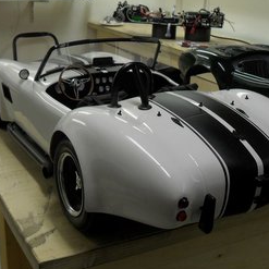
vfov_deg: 34.0
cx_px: 114
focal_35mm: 50
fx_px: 440
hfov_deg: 34.0
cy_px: 142
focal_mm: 6.2
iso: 120
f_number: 2.8
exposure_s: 1/45
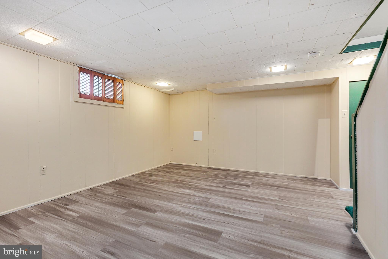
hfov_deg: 96.7
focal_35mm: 16
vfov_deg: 73.8
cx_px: 194
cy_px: 130
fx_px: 172
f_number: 5
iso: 400
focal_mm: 16
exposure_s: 2.5
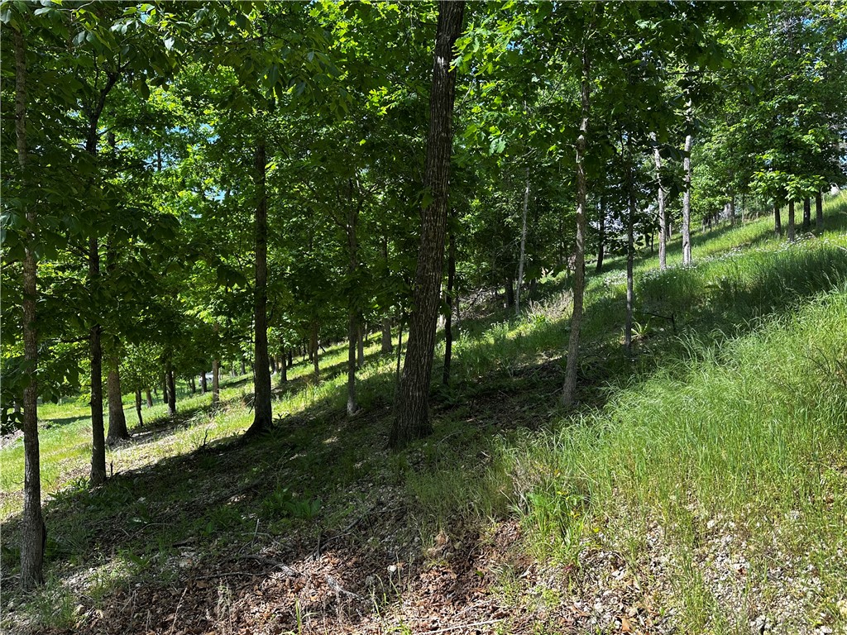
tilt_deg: -1.8
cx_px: 424
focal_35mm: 24
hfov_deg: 71.6
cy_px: 318
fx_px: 587
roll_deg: -0.1
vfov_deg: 56.8
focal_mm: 6.86
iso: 80
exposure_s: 1/779
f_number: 1.78
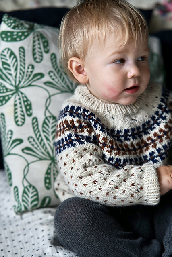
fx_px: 609
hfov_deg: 16.1
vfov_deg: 23.9
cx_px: 86
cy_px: 128
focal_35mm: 85
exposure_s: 1/250
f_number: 2.8
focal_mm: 85
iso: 500
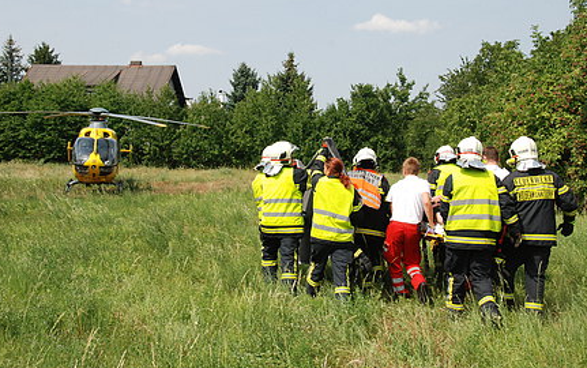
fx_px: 864
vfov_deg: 24.0
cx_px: 280
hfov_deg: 37.5
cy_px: 159
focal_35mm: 54
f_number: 14
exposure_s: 1/800
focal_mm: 32
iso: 800
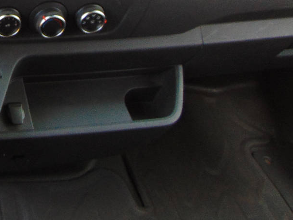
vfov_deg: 21.1
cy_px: -24
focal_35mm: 66
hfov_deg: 25.4
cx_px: -86
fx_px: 559
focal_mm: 4.5
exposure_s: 1/30
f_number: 3
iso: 100
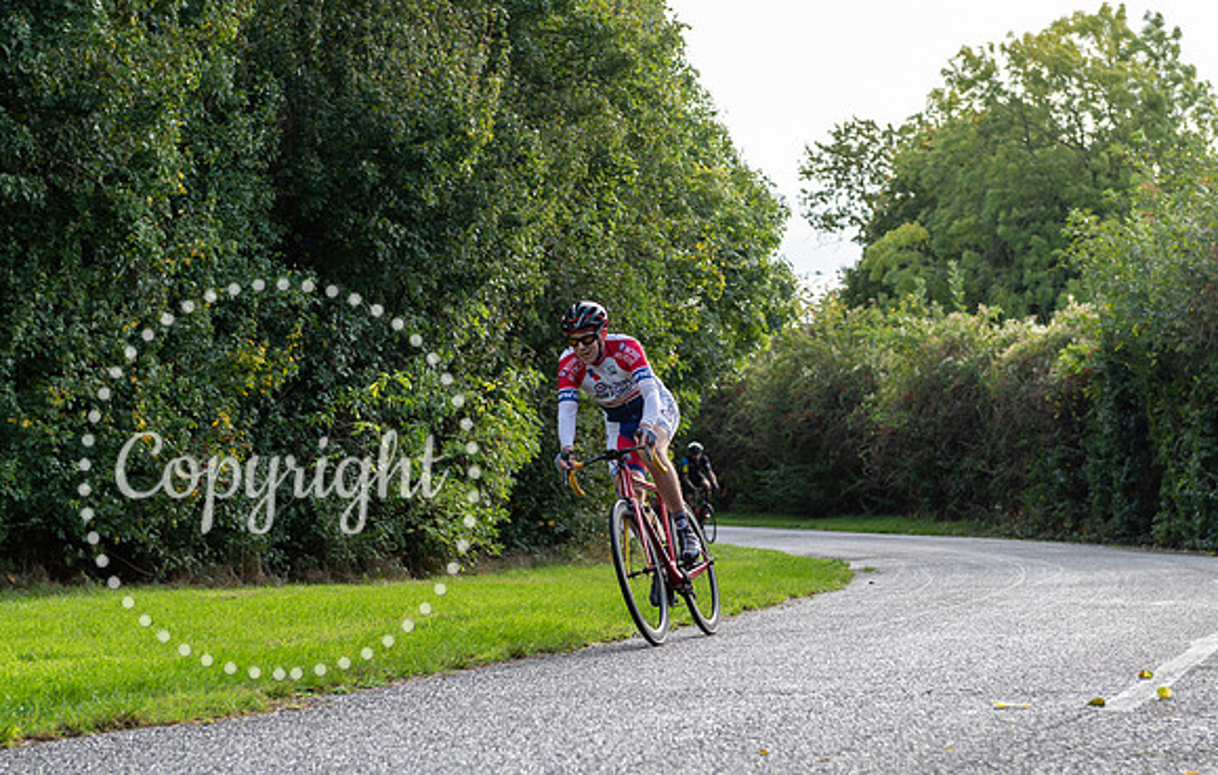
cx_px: 612
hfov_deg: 25.3
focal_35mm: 81
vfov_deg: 16.2
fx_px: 2717
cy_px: 428
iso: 200
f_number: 4
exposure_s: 1/500
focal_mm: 66
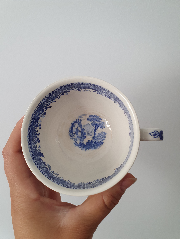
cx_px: 90
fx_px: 180
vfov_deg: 67.3
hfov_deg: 53.1
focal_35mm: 26
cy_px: 120
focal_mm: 4.32
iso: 250
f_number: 2.4
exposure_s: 1/100
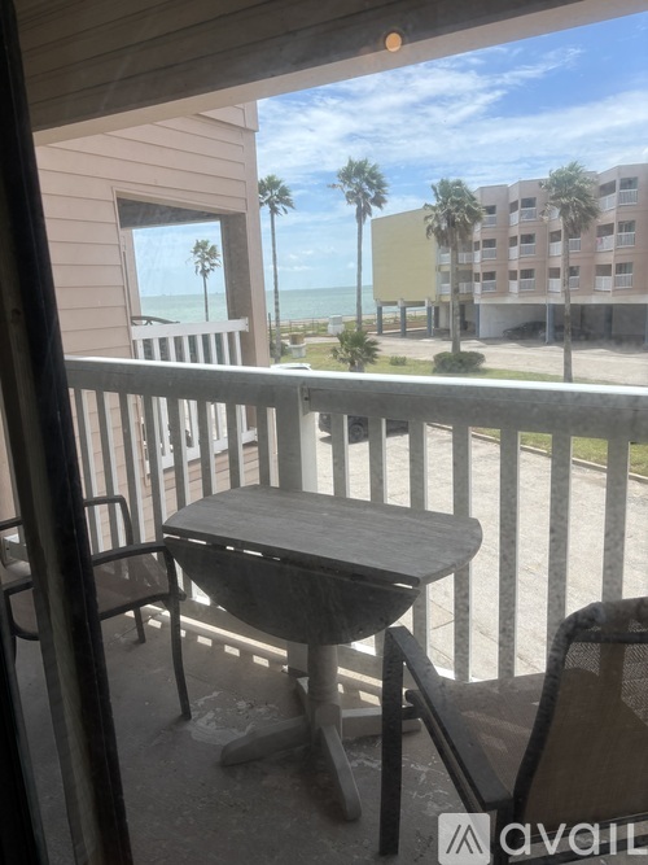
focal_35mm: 26
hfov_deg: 53.0
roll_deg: +2.2
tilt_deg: -11.7
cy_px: 432
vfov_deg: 67.3
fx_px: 649
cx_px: 324
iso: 50
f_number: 1.6
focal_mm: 5.96
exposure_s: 1/2857
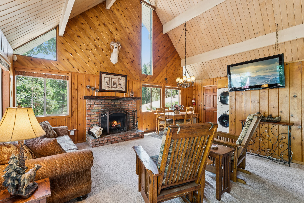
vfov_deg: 73.1
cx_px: 152
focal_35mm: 16
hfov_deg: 96.0
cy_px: 102
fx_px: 137
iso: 100
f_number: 13
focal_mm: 16.2
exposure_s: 1/1.25
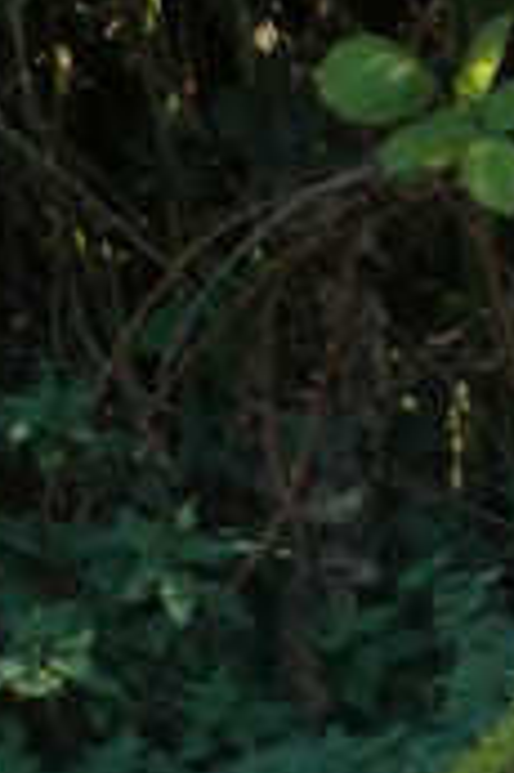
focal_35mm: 173
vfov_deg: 11.2
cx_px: 1685
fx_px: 3712
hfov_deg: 6.9
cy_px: 1327
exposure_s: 1/125
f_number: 3.5
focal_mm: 6.5
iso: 80
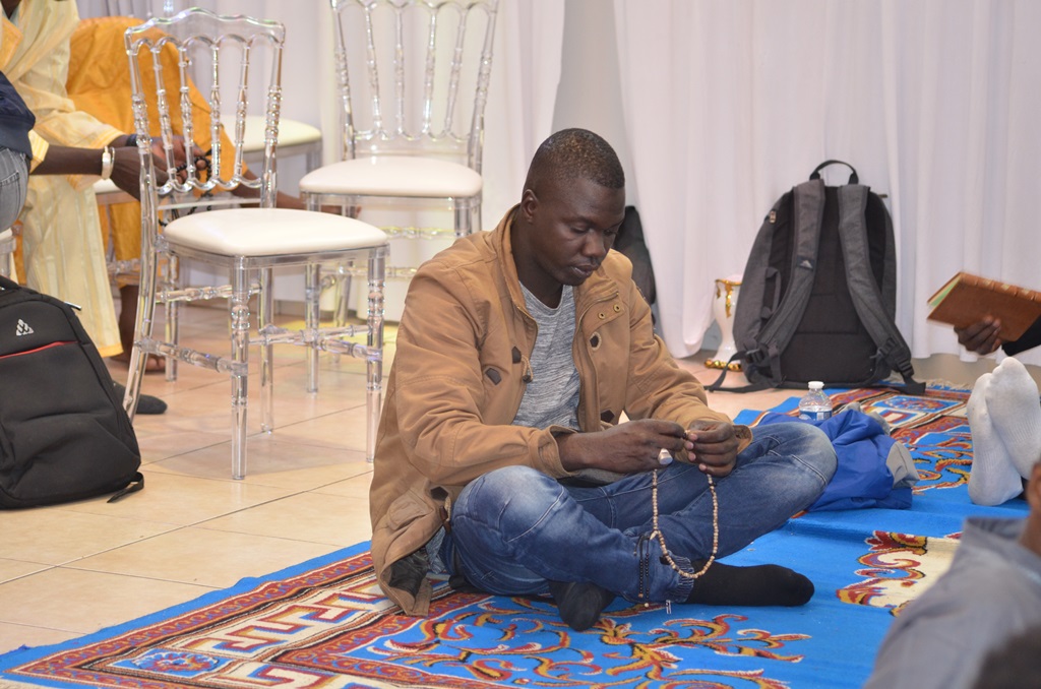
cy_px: 344
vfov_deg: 9.6
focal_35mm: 142
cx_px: 520
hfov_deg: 14.4
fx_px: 4112
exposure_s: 1/60
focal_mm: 95
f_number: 4
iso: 800
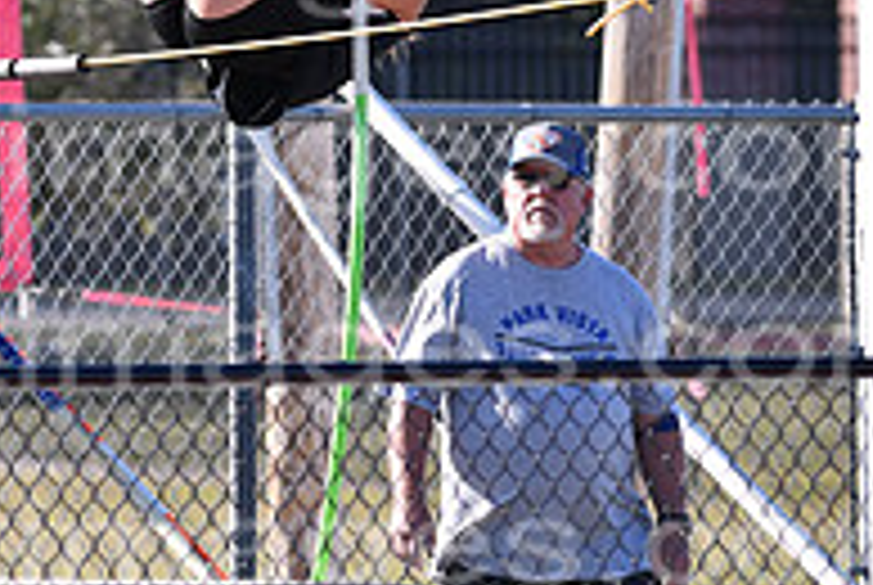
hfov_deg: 1.5
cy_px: 61
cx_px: -58
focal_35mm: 1344
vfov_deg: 1.0
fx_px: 32641
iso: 400
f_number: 5.6
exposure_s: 1/1250
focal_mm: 300
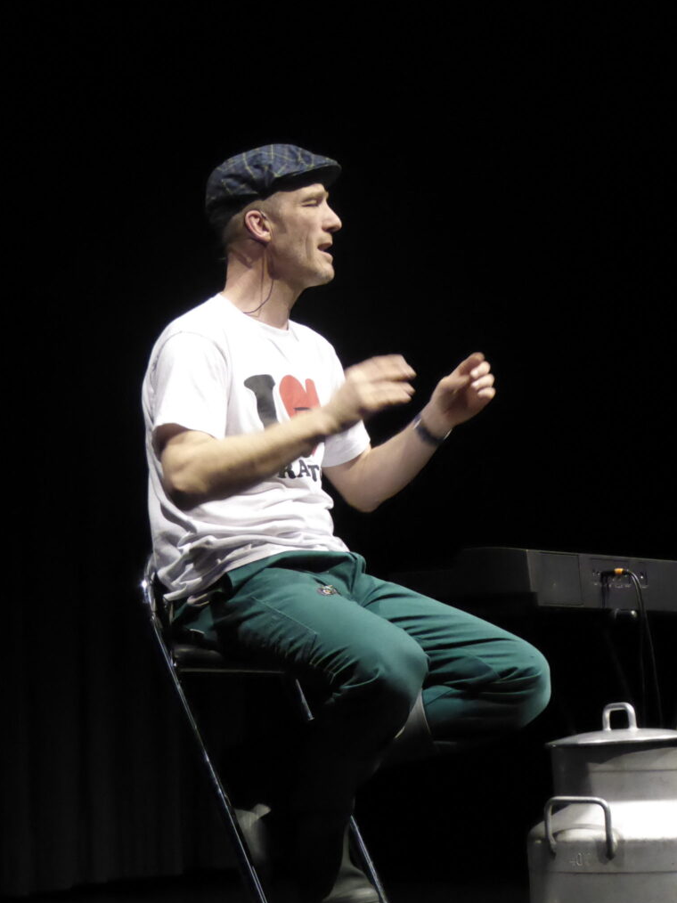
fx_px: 2583
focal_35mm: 99
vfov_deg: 19.8
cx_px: 336
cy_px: 450
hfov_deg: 14.9
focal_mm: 16.1
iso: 1600
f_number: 4.9
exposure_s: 1/80
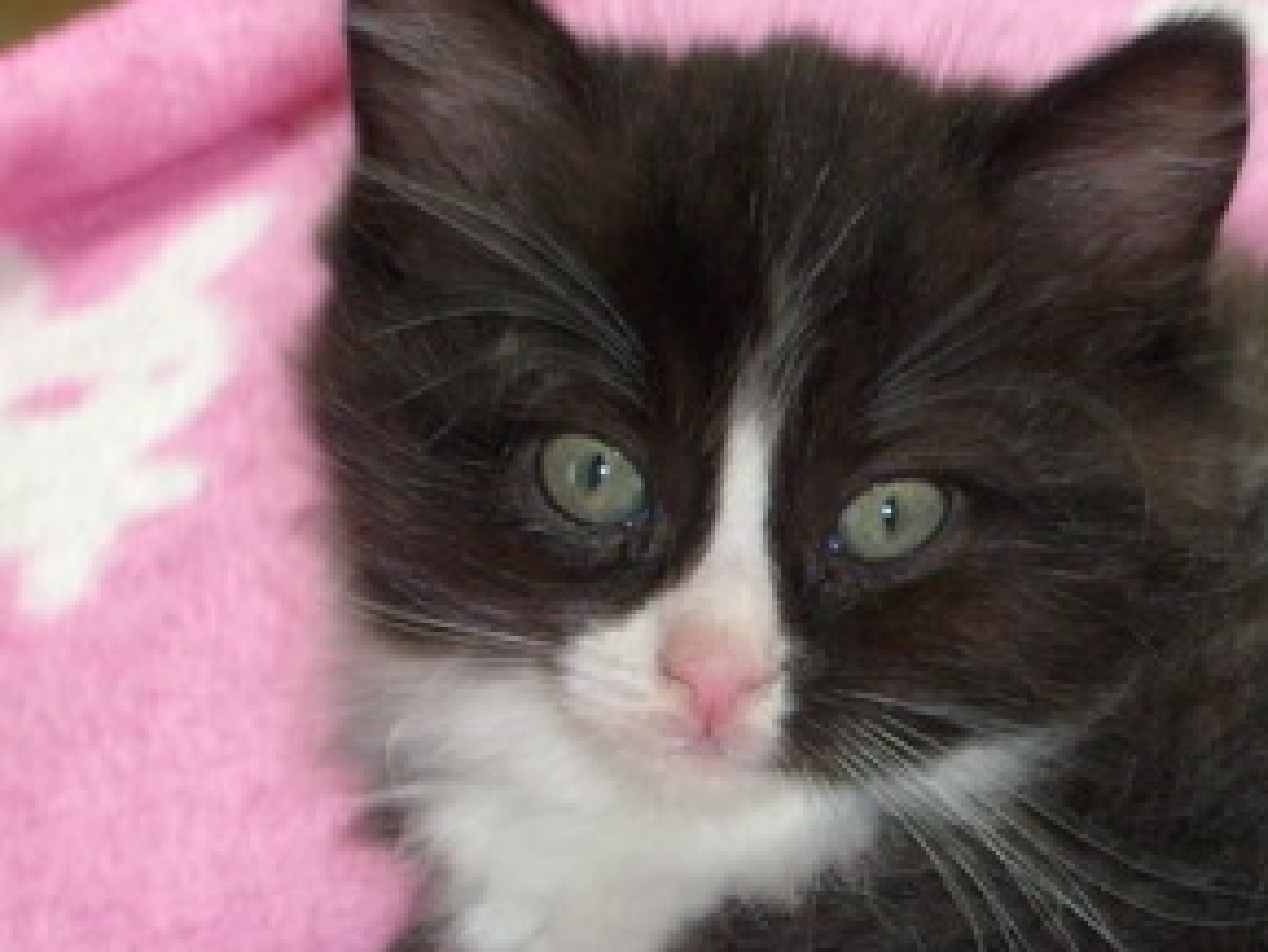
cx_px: 1369
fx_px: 4947
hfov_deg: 14.3
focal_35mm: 135
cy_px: 790
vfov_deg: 10.9
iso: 100
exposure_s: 1/60
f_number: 3.6
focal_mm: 10.3
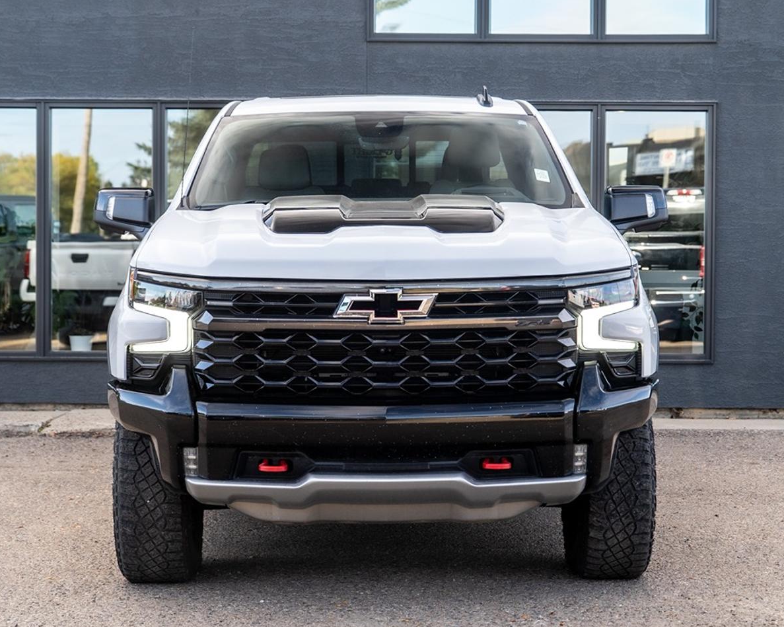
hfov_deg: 24.1
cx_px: 395
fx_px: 1833
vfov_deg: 19.4
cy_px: 263
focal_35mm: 79
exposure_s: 1/160
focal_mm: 56
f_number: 4
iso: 160
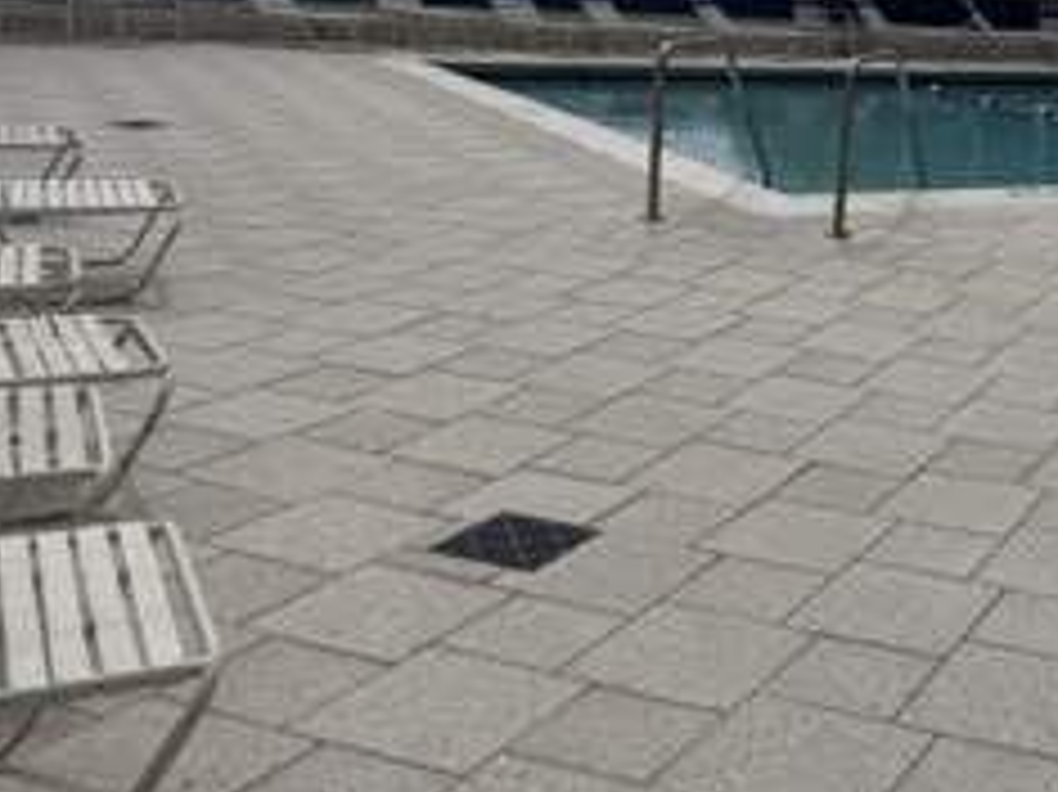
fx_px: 1497
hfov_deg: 35.0
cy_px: 106
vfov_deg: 28.7
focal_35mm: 49
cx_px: 1076
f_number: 1.78
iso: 80
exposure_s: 1/14286
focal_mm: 6.76
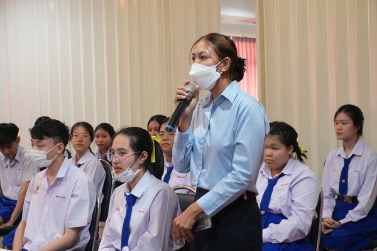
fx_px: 785
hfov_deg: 27.0
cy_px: 126
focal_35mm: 75
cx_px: 188
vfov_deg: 18.2
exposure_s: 1/20
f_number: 6.3
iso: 1000
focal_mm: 50
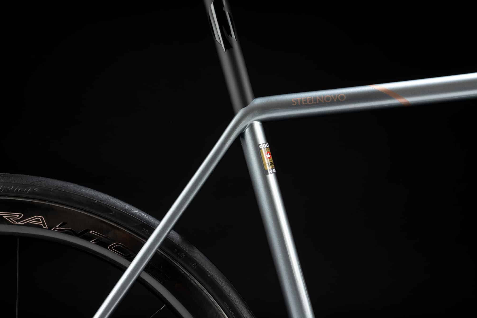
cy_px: 161
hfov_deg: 28.5
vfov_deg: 19.2
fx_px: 941
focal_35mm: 71
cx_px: 239
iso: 100
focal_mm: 70
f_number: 18
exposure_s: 1/160
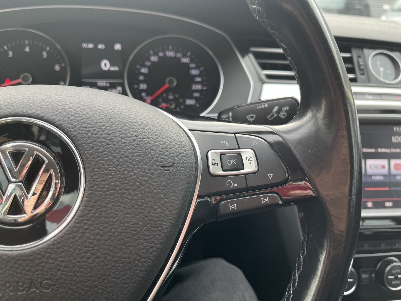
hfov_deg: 67.3
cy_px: 150
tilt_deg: -26.6
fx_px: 301
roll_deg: -0.2
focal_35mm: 26
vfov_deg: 53.1
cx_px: 200
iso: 80
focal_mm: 5.1
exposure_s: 1/122
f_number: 1.6
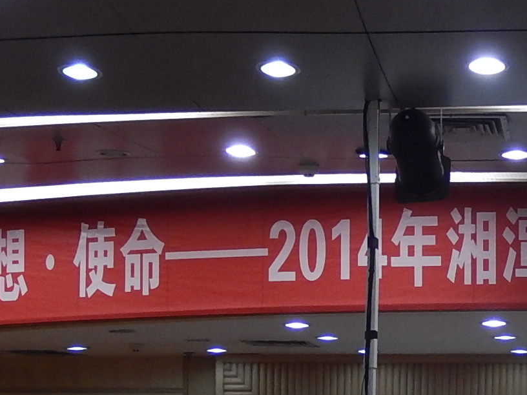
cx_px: 517
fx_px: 2162
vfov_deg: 10.2
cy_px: 526
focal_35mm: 142
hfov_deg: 13.7
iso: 400
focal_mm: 9.2
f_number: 4.5
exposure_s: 1/20
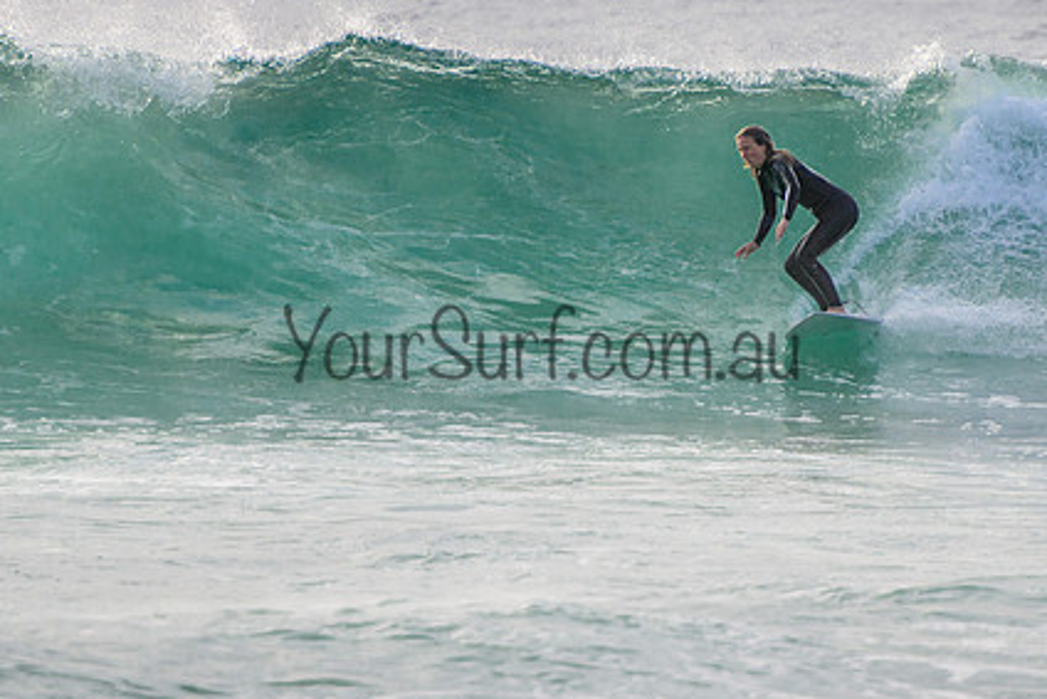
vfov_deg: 1.8
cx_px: 627
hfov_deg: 2.7
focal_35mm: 752
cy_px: 412
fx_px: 21877
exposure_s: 1/2000
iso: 360
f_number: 5.6
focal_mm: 400
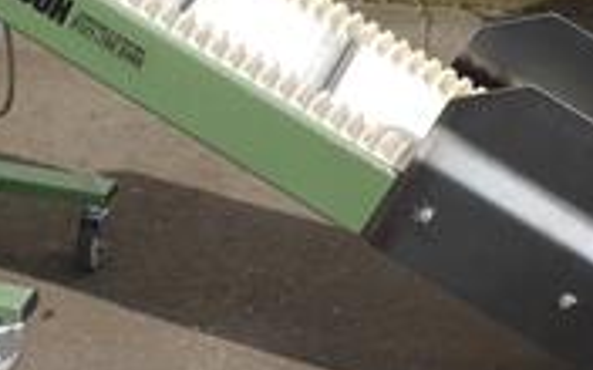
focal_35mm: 108
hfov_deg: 19.2
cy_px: 84
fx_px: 1745
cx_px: 197
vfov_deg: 12.1
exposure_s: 1/400
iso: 160
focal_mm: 14
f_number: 8
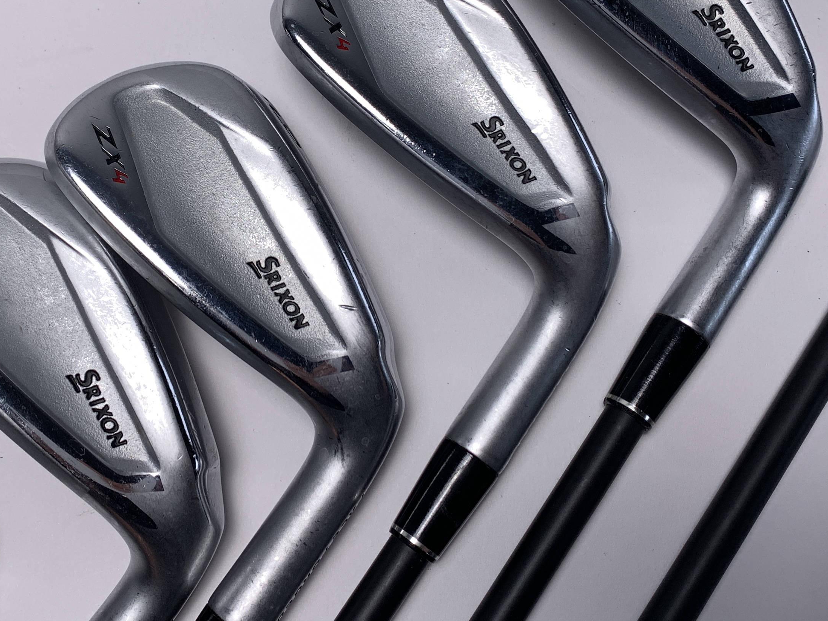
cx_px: 335
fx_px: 1148
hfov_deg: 39.5
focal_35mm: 48
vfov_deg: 30.0
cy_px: 188
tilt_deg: -77.4
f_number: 1.8
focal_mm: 4.25
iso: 25
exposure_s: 1/647
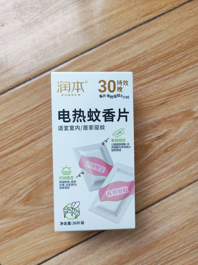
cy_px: 132
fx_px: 191
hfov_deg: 54.8
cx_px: 99
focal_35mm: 25
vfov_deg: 69.4
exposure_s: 1/100
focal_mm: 4.74
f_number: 1.79
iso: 252
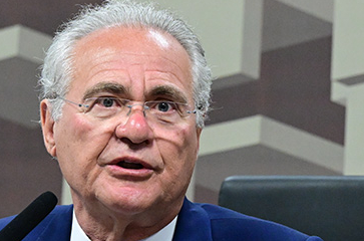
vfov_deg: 2.7
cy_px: 249
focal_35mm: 498
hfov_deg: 4.2
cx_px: 195
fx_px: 5022
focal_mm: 140
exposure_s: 1/200
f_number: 4
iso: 4000
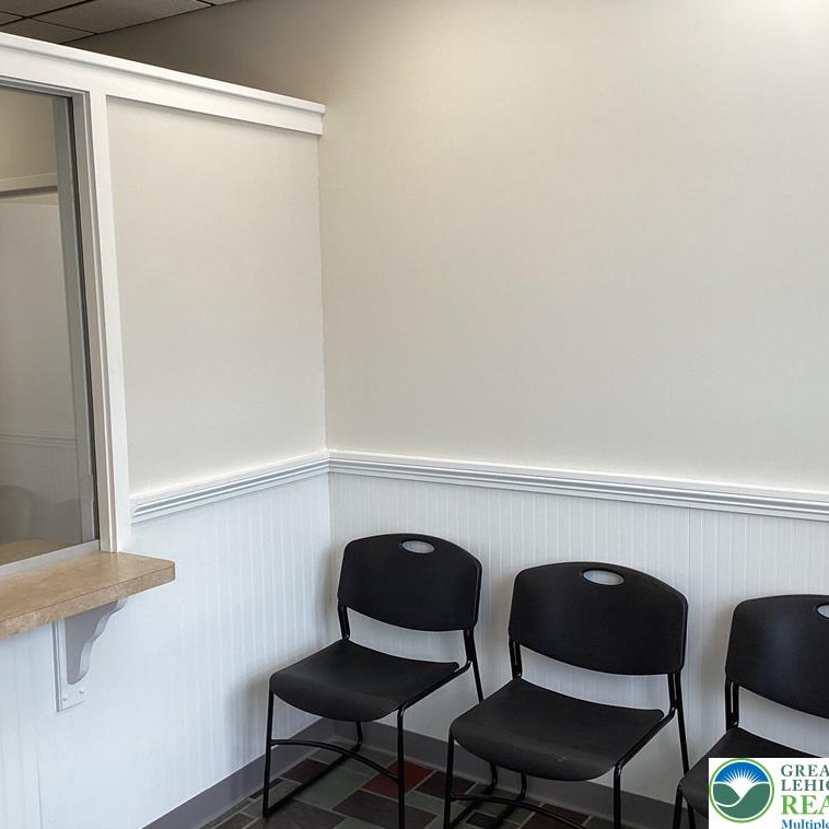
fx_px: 1002
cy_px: 411
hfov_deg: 44.9
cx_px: 372
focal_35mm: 37
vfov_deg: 44.9
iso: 32
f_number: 2.4
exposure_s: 1/120
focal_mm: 3.3
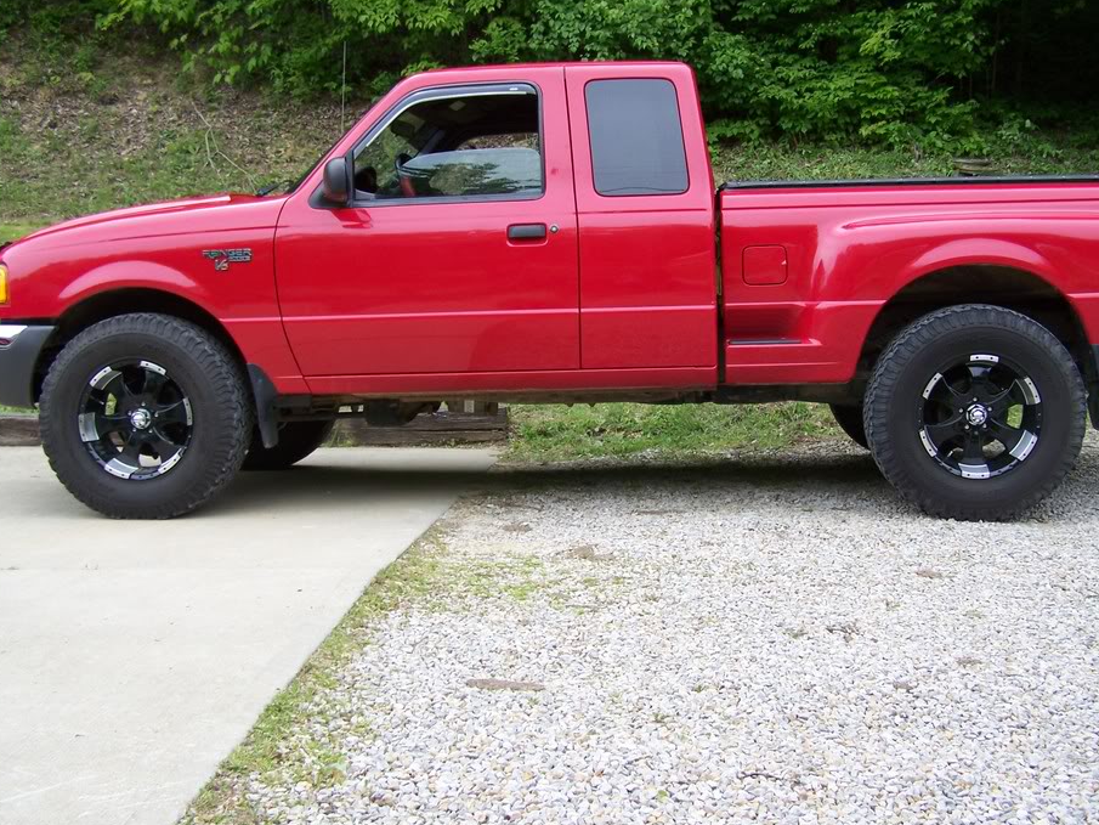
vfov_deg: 33.6
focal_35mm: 43
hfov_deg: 43.8
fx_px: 1365
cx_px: 604
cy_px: 383
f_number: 2.8
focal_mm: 6.3
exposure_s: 1/200
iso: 64
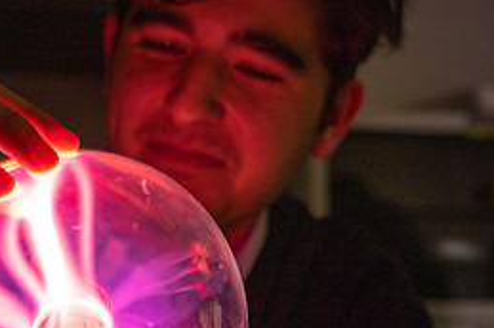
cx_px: 210
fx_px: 1028
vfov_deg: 18.1
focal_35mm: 75
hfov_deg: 27.0
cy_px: 182
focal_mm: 32.5
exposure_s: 1/5
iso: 400
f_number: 4
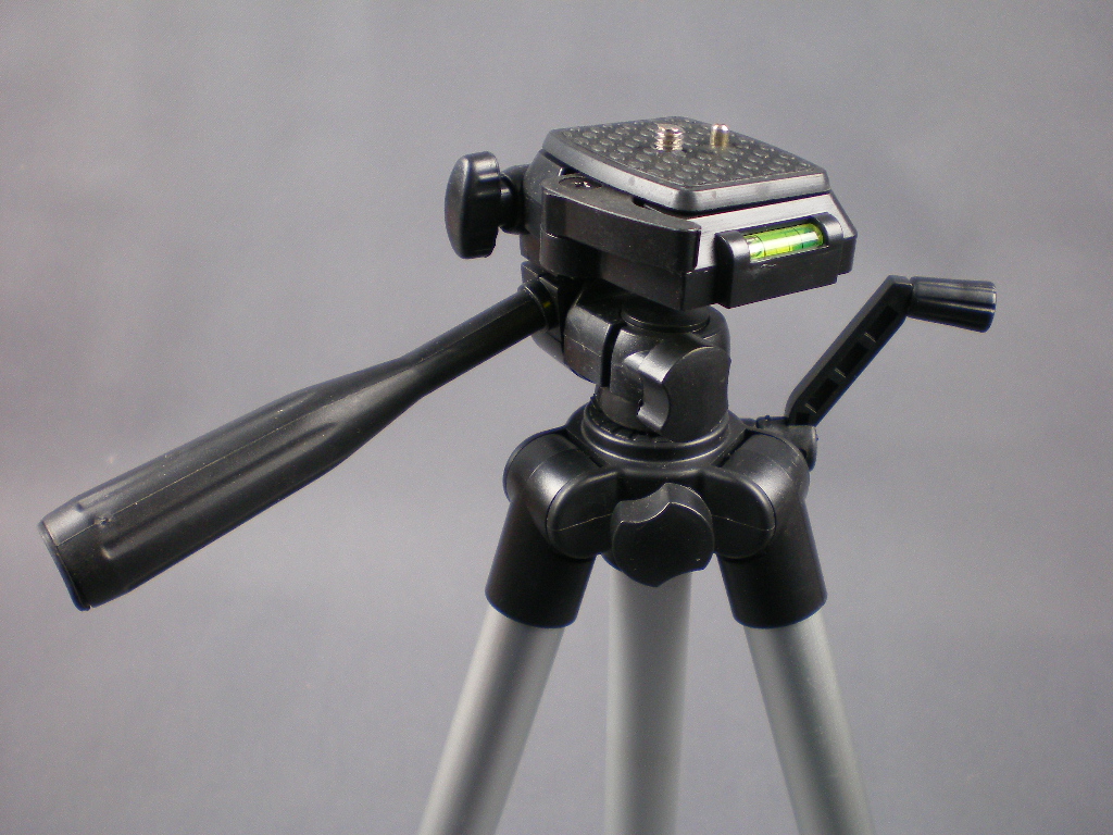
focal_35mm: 38
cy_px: 418
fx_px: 1222
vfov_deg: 37.7
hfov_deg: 49.0
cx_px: 556
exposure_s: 1/30
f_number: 3.1
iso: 160
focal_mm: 6.3
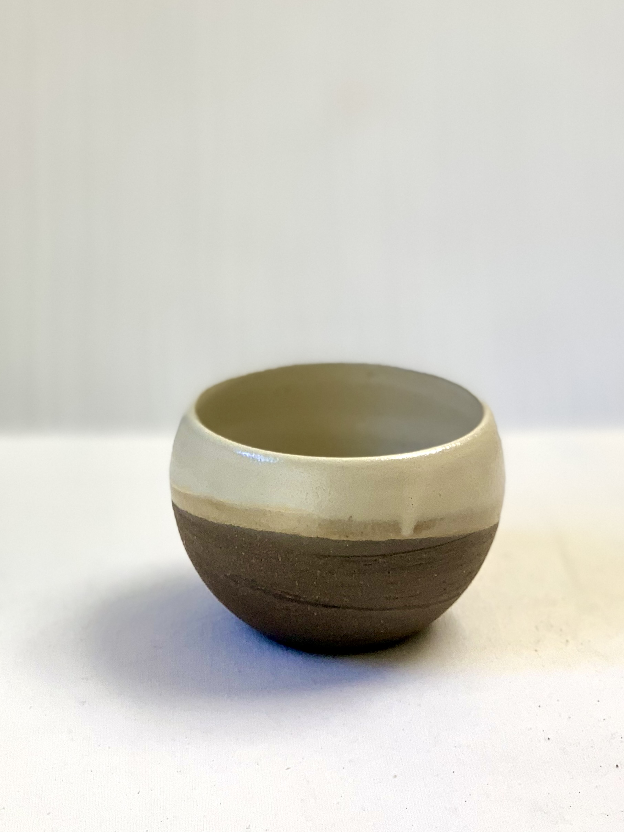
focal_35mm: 52
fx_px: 1250
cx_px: 312
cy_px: 416
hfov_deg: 28.0
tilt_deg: -15.1
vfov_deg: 36.8
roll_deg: -3.6
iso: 50
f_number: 2.4
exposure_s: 1/122
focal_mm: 6
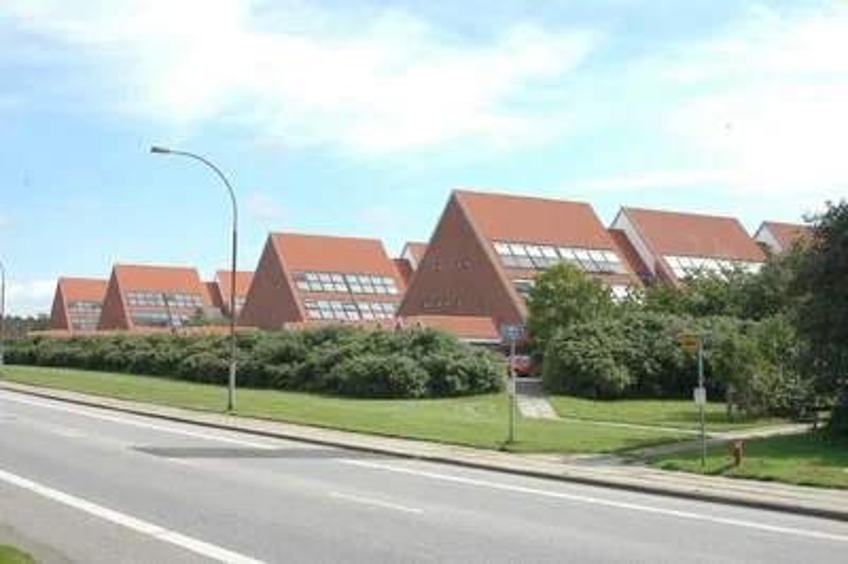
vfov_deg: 26.4
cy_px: 282
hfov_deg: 38.9
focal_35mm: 51
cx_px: 424
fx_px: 1200
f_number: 10
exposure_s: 1/125
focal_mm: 34
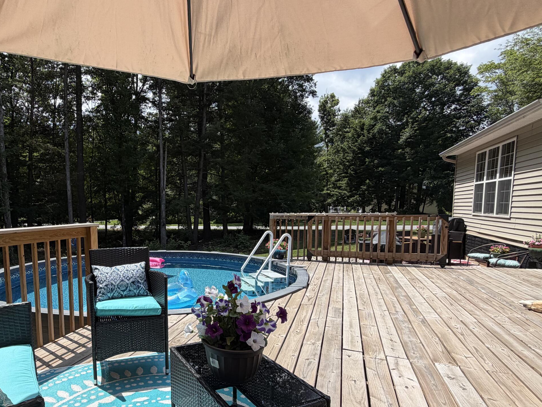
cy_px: 246
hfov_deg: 73.7
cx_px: 173
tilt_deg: -5.8
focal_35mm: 22
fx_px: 344
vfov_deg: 60.5
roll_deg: +1.0
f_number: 2.2
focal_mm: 2.22
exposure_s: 1/853
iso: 20
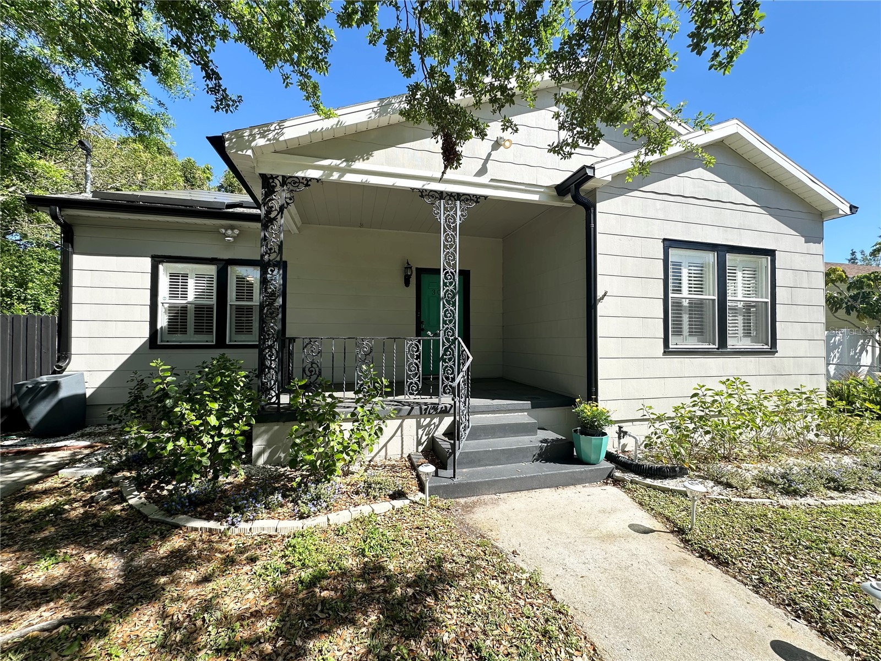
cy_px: 330
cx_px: 440
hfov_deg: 102.1
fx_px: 356
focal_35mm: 14
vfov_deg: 85.7
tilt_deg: +1.6
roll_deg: -0.5
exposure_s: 1/626
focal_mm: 2.22
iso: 40
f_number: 2.2
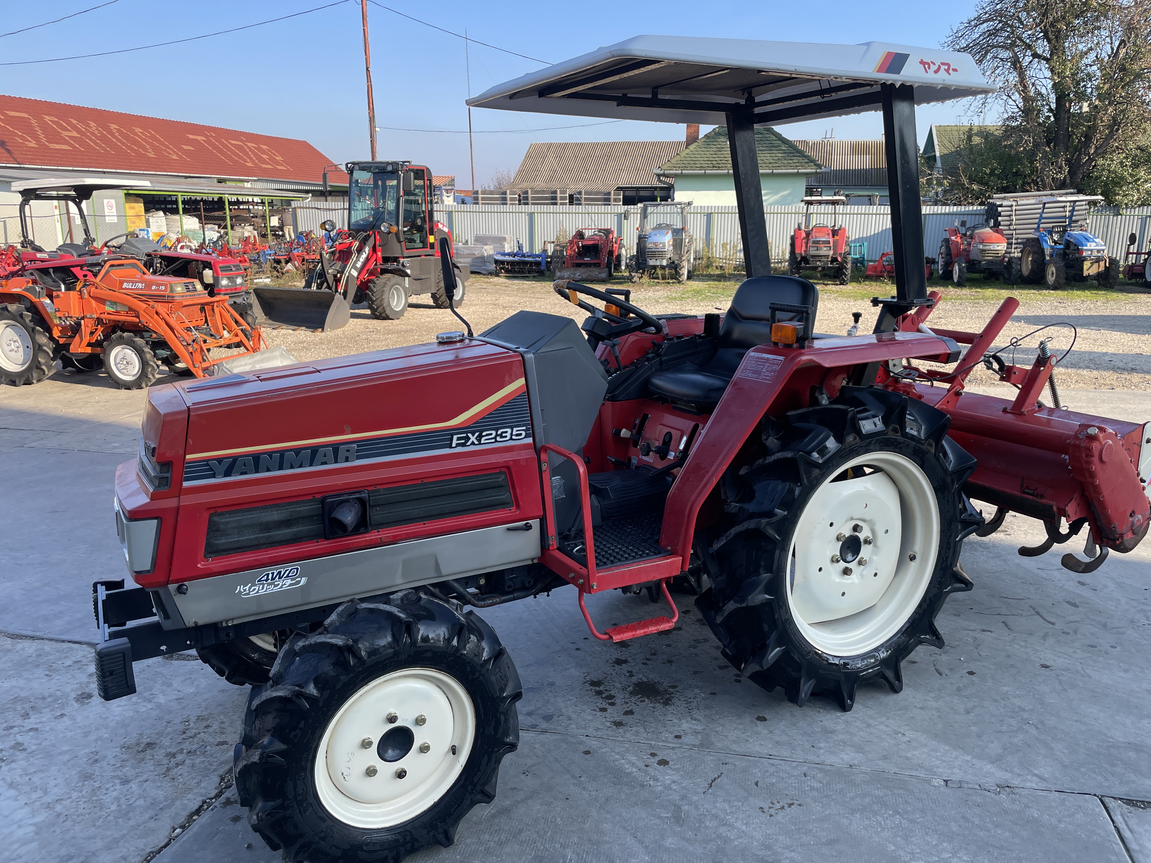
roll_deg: -0.7
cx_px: 576
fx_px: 865
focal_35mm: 26
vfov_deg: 53.1
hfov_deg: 67.3
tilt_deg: -13.6
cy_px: 432
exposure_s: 1/988
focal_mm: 4.2
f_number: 1.6
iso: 32
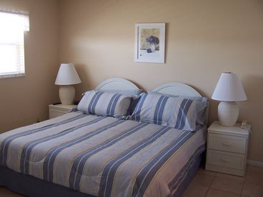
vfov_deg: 37.7
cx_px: 132
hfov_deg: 49.0
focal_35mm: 38
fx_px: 289
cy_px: 98
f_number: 2.8
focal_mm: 6.3
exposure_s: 1/30
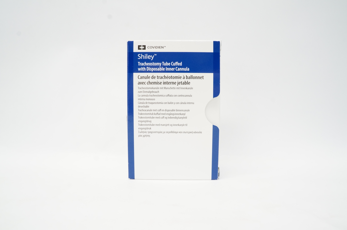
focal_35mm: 27
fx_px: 260
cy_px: 115
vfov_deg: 47.8
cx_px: 174
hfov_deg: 67.4
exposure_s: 1/20
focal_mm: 18
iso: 800
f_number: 11
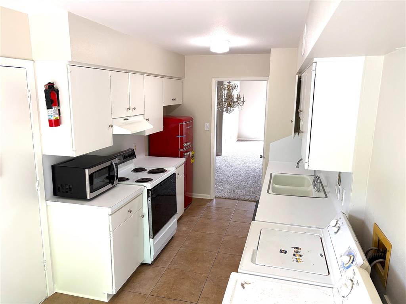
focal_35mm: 26
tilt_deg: -9.8
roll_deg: -0.6
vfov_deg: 53.1
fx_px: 305
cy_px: 152
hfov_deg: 67.3
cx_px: 203
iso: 100
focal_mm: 5.96
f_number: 1.6
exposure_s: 1/120
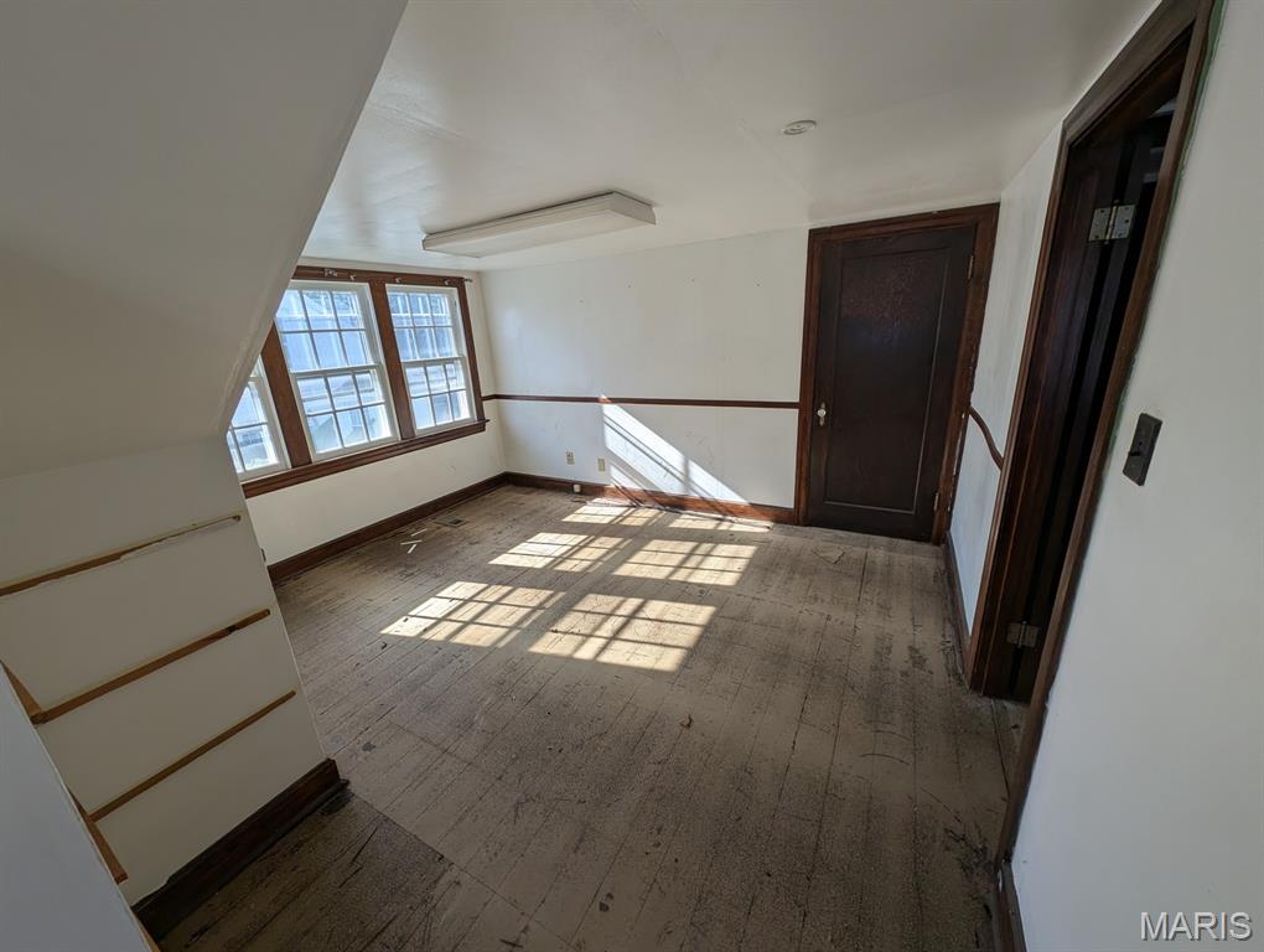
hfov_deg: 110.5
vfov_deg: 94.6
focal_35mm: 12
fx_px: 439
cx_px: 632
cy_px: 476
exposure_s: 1/212
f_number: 1.95
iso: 37
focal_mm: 2.23
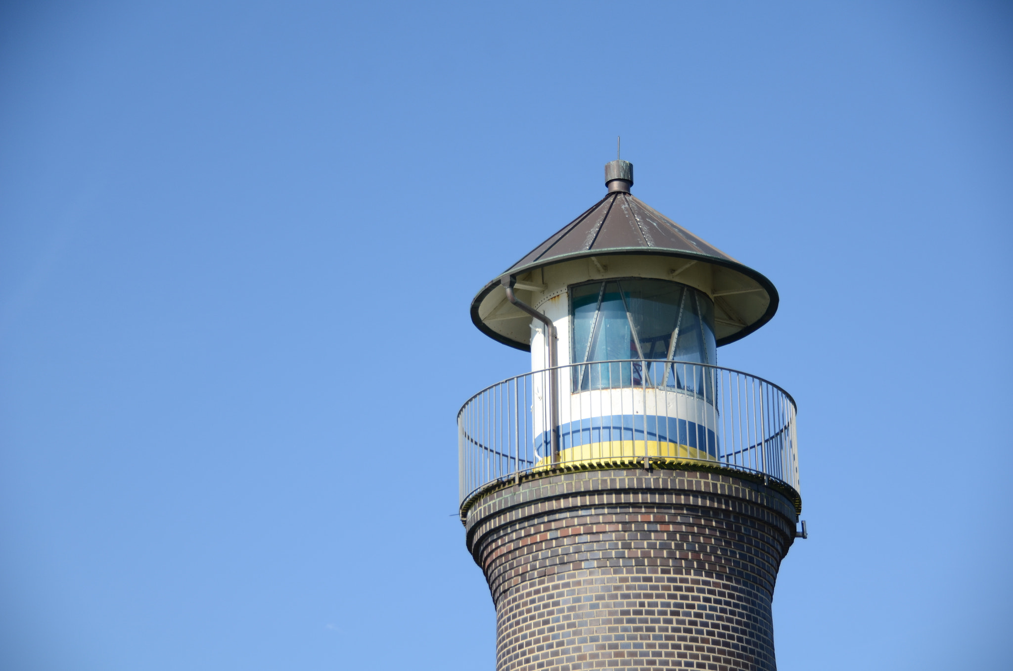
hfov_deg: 18.2
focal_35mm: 112
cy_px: 336
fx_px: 3159
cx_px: 506
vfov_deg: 12.1
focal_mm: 75
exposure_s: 1/800
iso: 160
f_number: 5.3
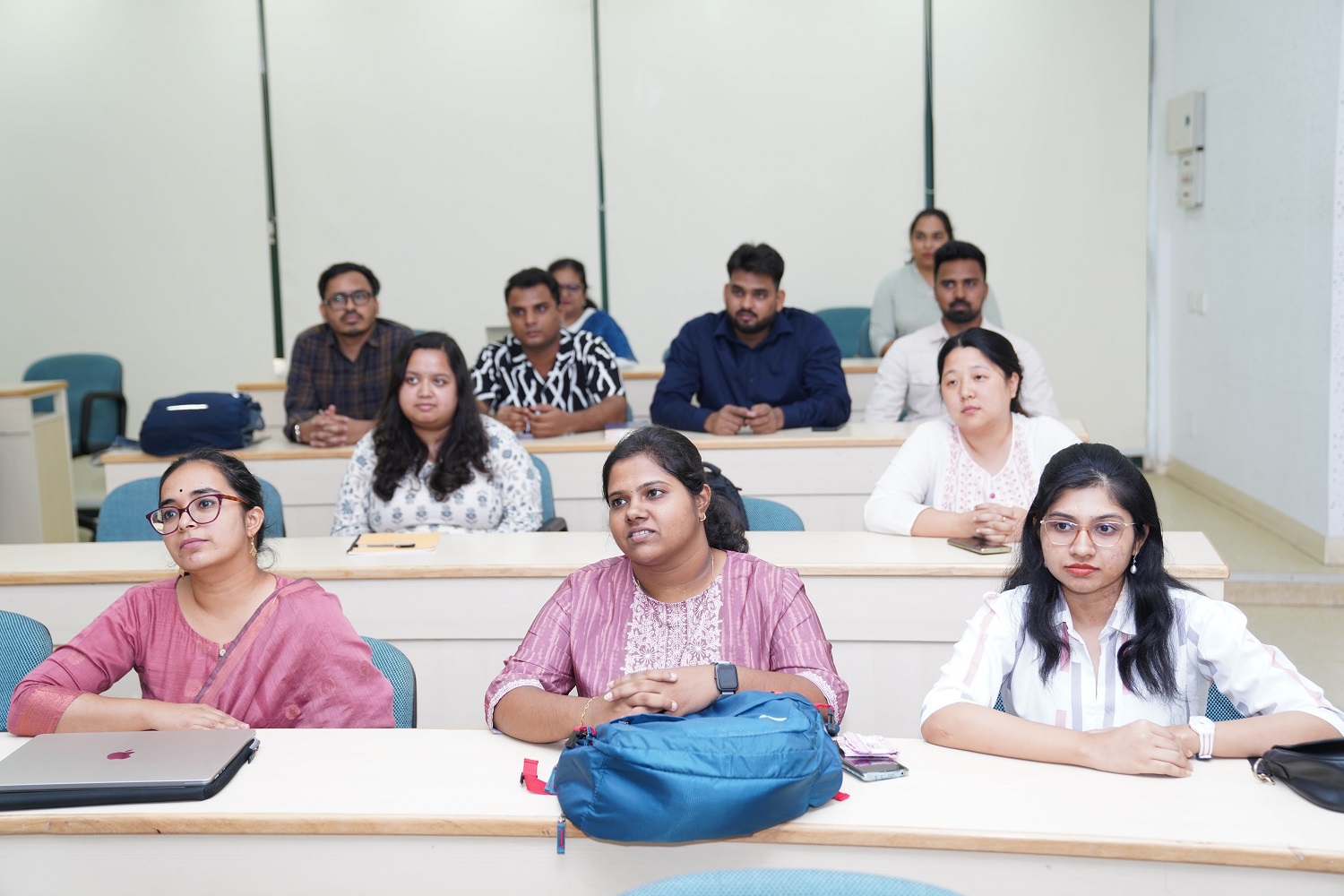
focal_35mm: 43
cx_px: 672
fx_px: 1605
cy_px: 448
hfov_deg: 45.4
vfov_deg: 31.2
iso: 500
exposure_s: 1/100
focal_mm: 43
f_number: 3.2
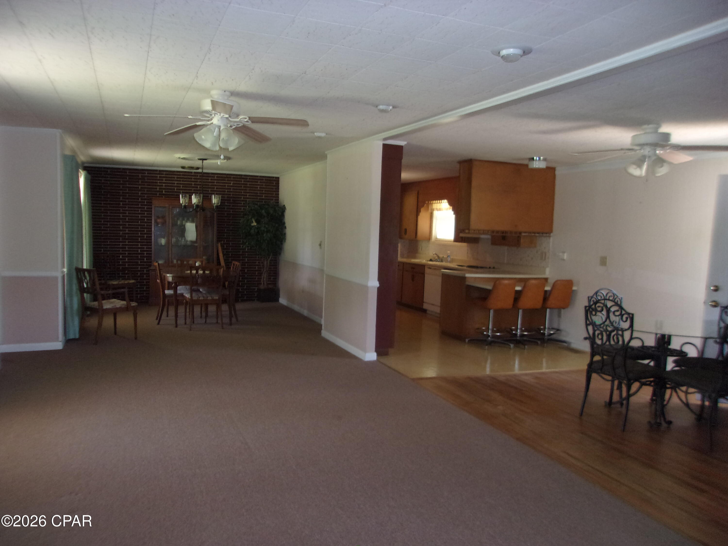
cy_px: 273
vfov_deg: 51.4
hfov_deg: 65.3
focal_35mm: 27
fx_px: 568
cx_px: 364
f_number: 3
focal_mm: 4.9
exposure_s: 1/34
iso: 200
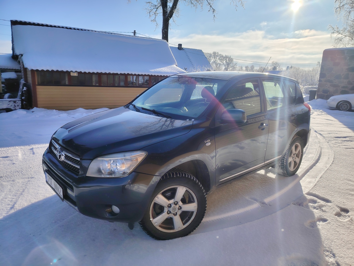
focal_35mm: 24
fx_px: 245
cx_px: 177
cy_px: 133
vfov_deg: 56.8
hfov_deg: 71.6
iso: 100
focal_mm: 5.25
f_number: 1.75
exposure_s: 1/1530
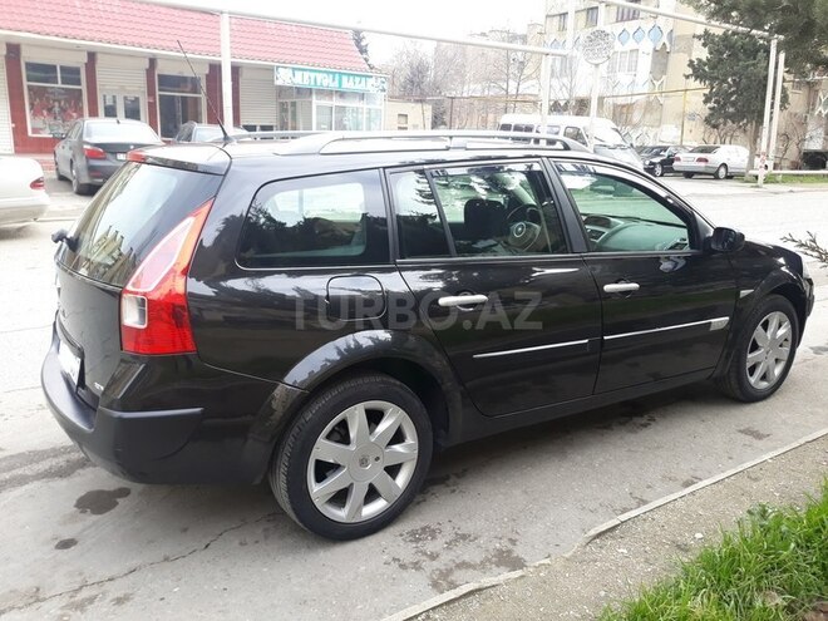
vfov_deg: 51.4
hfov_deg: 65.3
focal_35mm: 27
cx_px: 414
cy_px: 310
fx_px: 646
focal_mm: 3.71
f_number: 1.7
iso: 40
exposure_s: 1/149
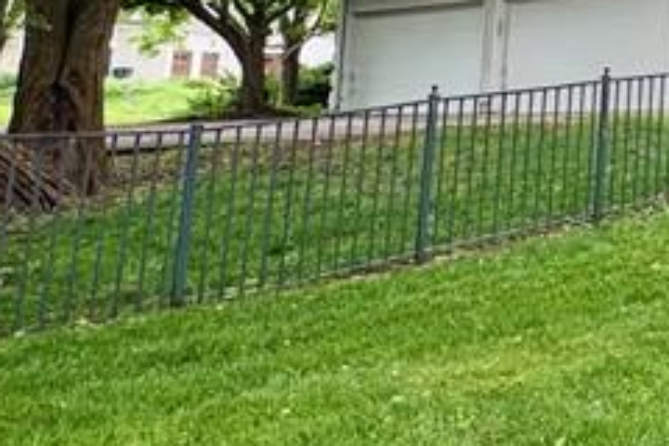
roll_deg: +1.1
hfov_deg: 24.3
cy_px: -120
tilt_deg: +9.8
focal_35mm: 62
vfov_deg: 20.2
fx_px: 1152
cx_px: 1034
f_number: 2.2
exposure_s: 1/123
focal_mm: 2.22
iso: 40
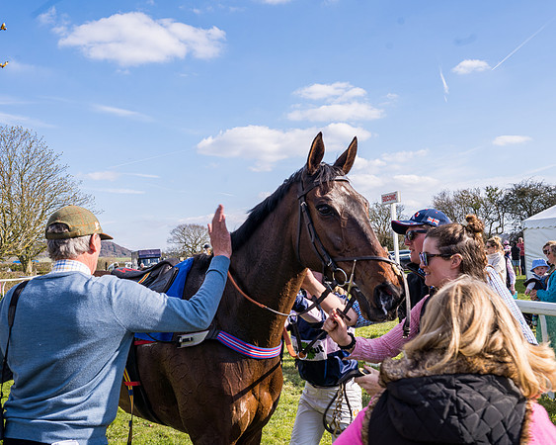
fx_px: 593
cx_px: 285
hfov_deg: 50.2
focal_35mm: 36
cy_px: 222
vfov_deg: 41.1
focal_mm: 32
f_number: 8
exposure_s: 1/200
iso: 50
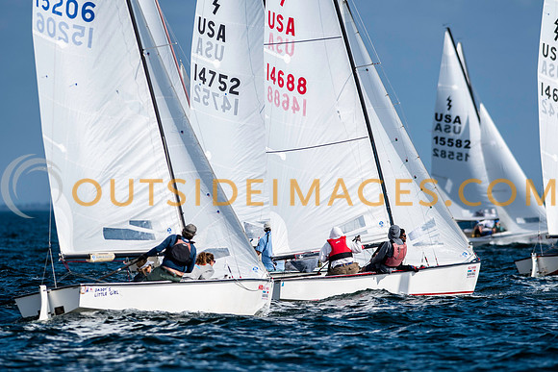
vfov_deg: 3.1
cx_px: 279
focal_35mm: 450
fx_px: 6976
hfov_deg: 4.6
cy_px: 186
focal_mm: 300
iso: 200
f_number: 5
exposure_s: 1/4000
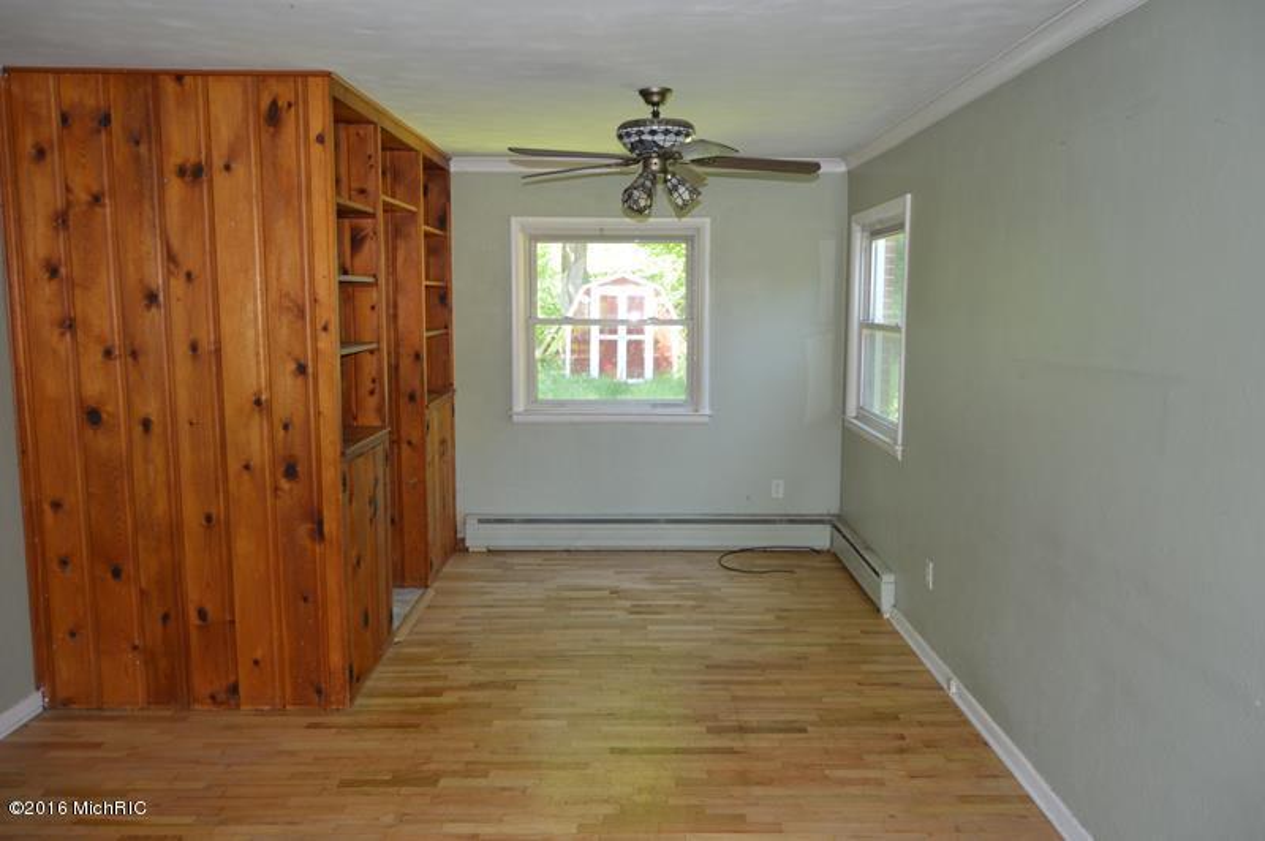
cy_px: 420
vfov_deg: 47.9
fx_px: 948
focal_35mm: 27
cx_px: 632
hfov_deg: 67.4
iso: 400
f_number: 3.5
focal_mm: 18
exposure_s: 1/60
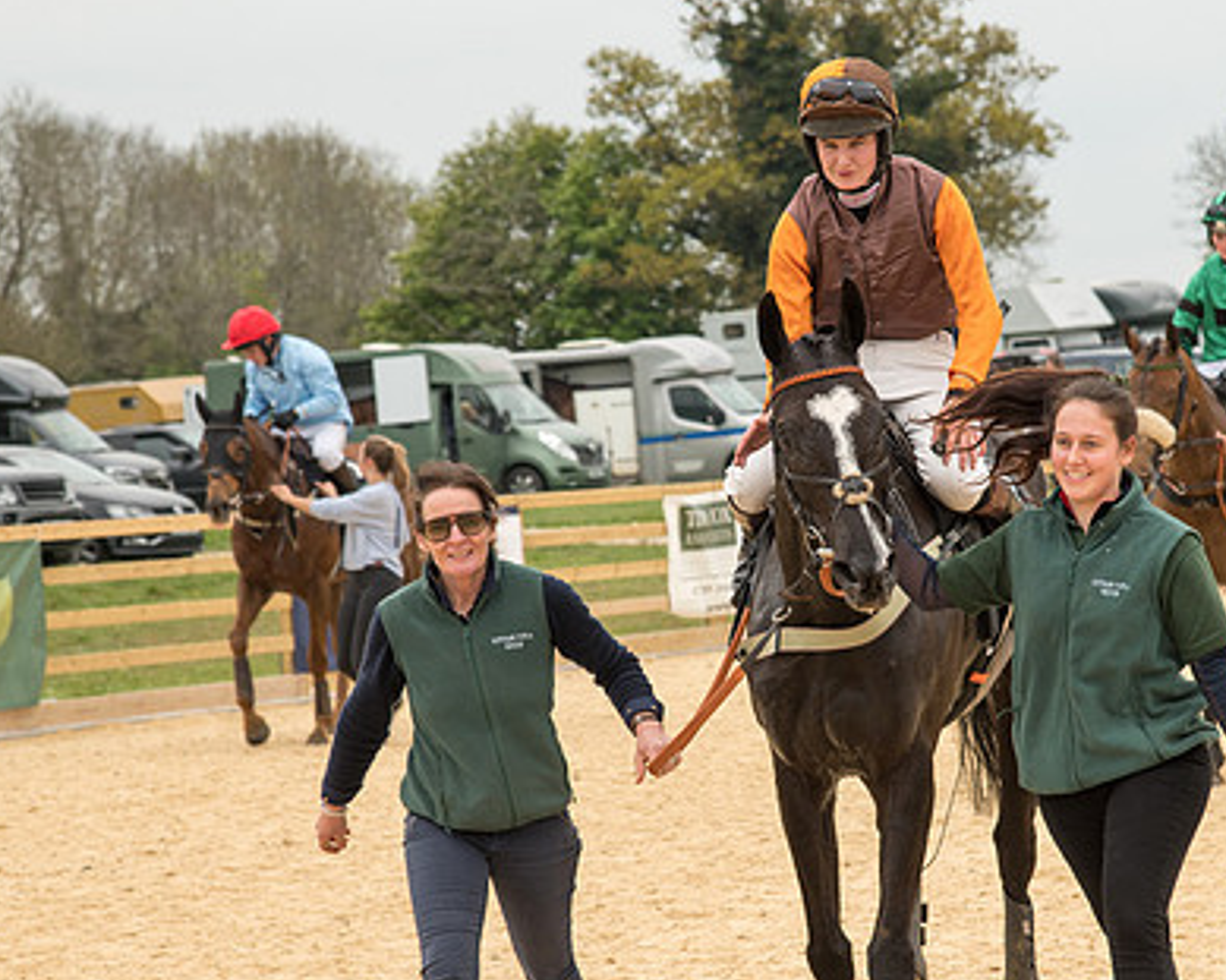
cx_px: 818
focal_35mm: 160
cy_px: 514
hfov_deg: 12.0
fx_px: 5804
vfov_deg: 9.7
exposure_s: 1/640
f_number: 5.6
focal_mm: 98
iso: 400
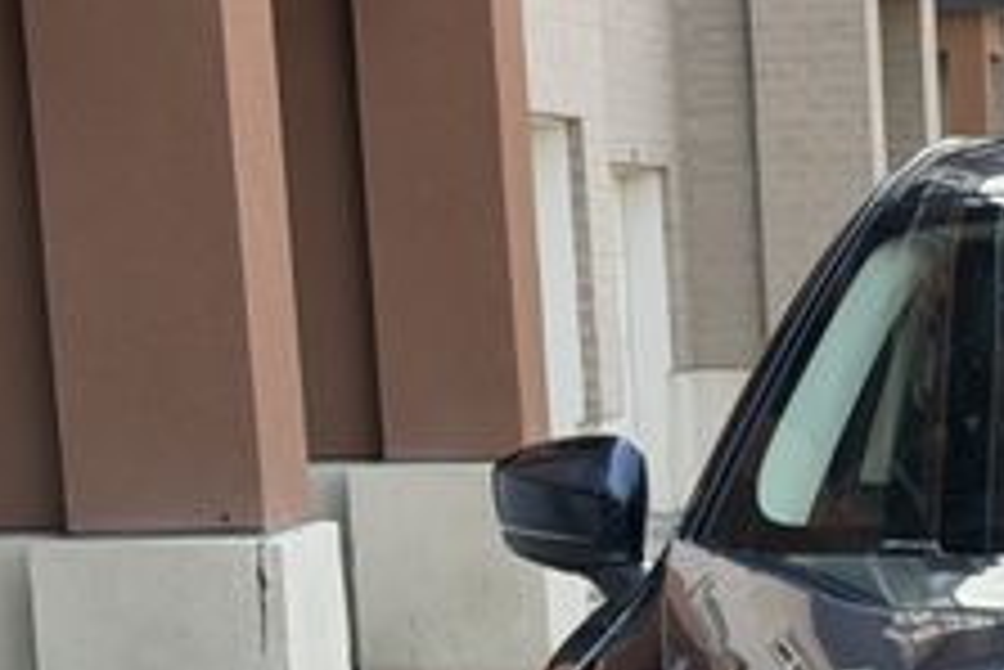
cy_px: 926
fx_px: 3991
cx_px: 1310
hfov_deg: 13.8
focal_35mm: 143
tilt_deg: -9.5
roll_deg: +1.4
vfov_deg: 9.4
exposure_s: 1/587
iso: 80
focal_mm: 6.76
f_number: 1.78
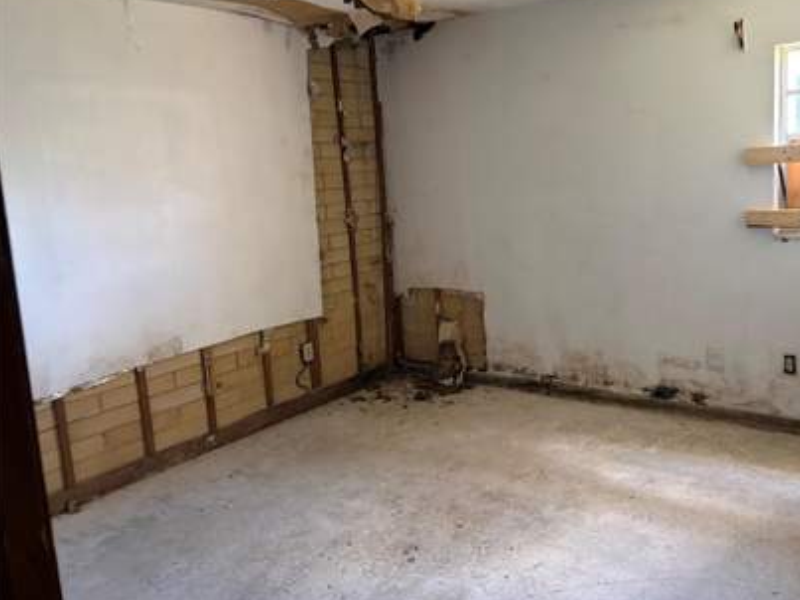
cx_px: 470
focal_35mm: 31
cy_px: 268
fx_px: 716
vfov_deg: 45.4
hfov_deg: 58.0
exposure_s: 1/60
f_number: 1.6
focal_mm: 5.96
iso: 320
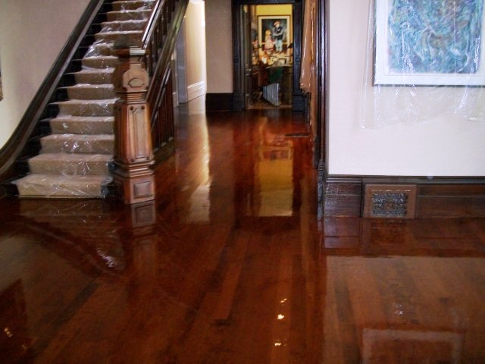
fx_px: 490
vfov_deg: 40.7
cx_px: 242
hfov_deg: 52.6
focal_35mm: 35
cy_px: 182
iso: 320
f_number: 3.1
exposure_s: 1/30
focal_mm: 6.3
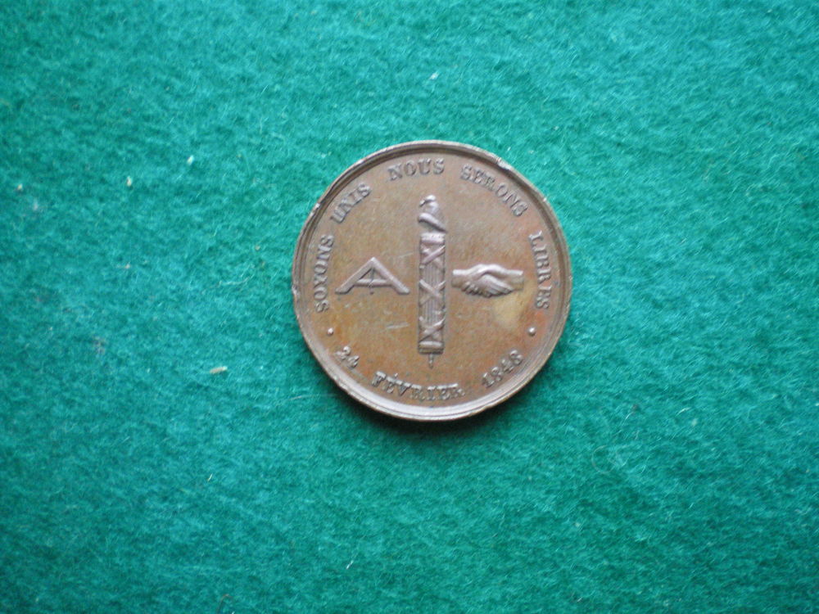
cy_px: 307
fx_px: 899
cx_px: 410
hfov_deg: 49.0
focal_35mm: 38
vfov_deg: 37.7
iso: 400
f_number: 3.1
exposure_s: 1/20
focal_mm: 6.3
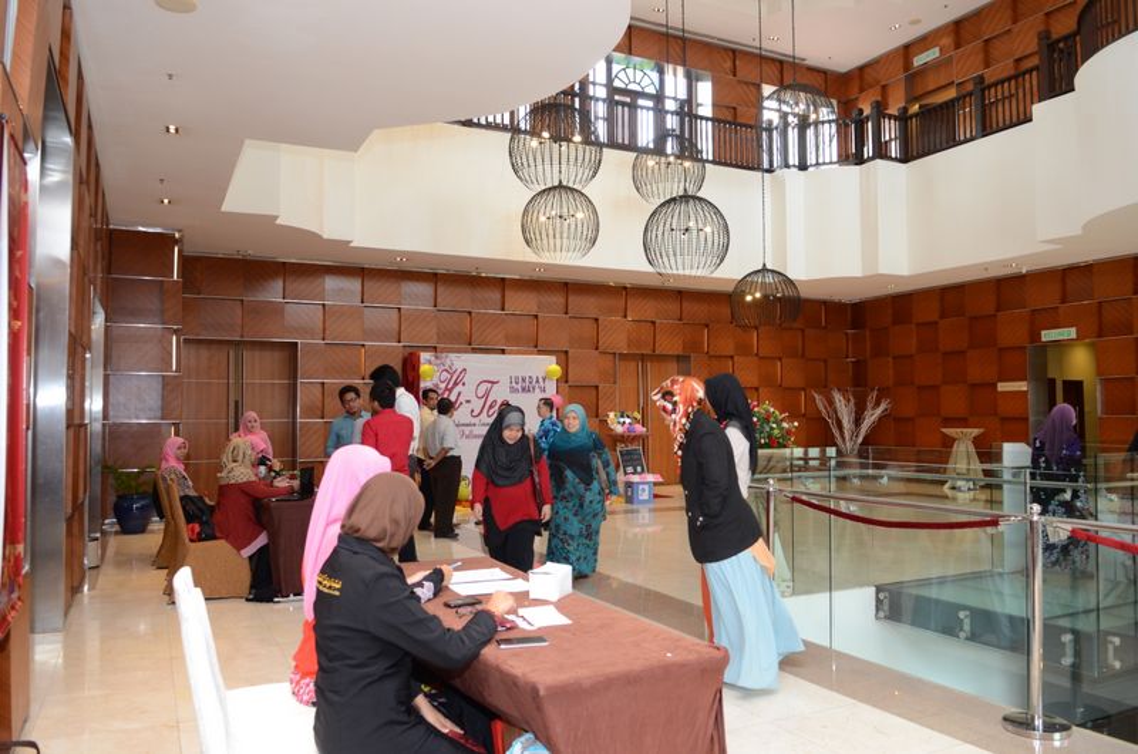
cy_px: 377
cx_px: 569
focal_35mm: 26
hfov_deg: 70.5
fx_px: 804
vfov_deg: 50.2
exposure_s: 1/60
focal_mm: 17
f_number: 4
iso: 640
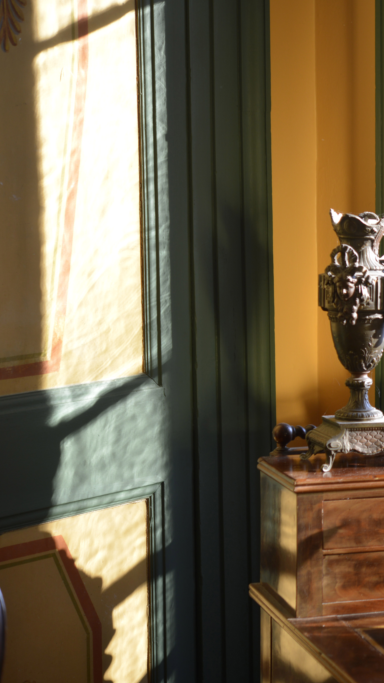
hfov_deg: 12.4
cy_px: 344
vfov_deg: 22.5
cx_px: 481
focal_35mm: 95
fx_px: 1720
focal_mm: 60
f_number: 3.5
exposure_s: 1/50
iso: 200
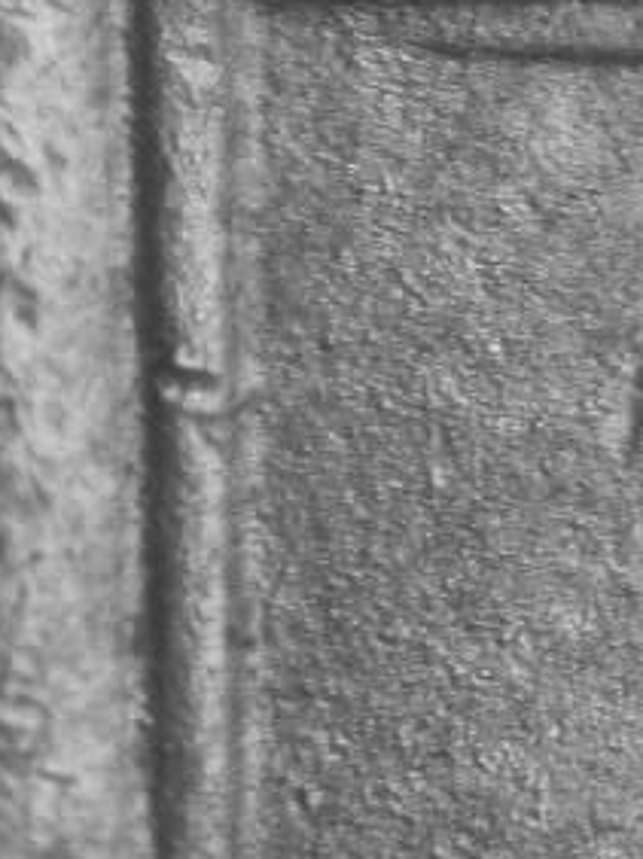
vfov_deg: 6.6
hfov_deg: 4.9
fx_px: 7441
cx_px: 451
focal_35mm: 300
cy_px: 305
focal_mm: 27.3
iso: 100
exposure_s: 1/17.1
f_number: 4.6
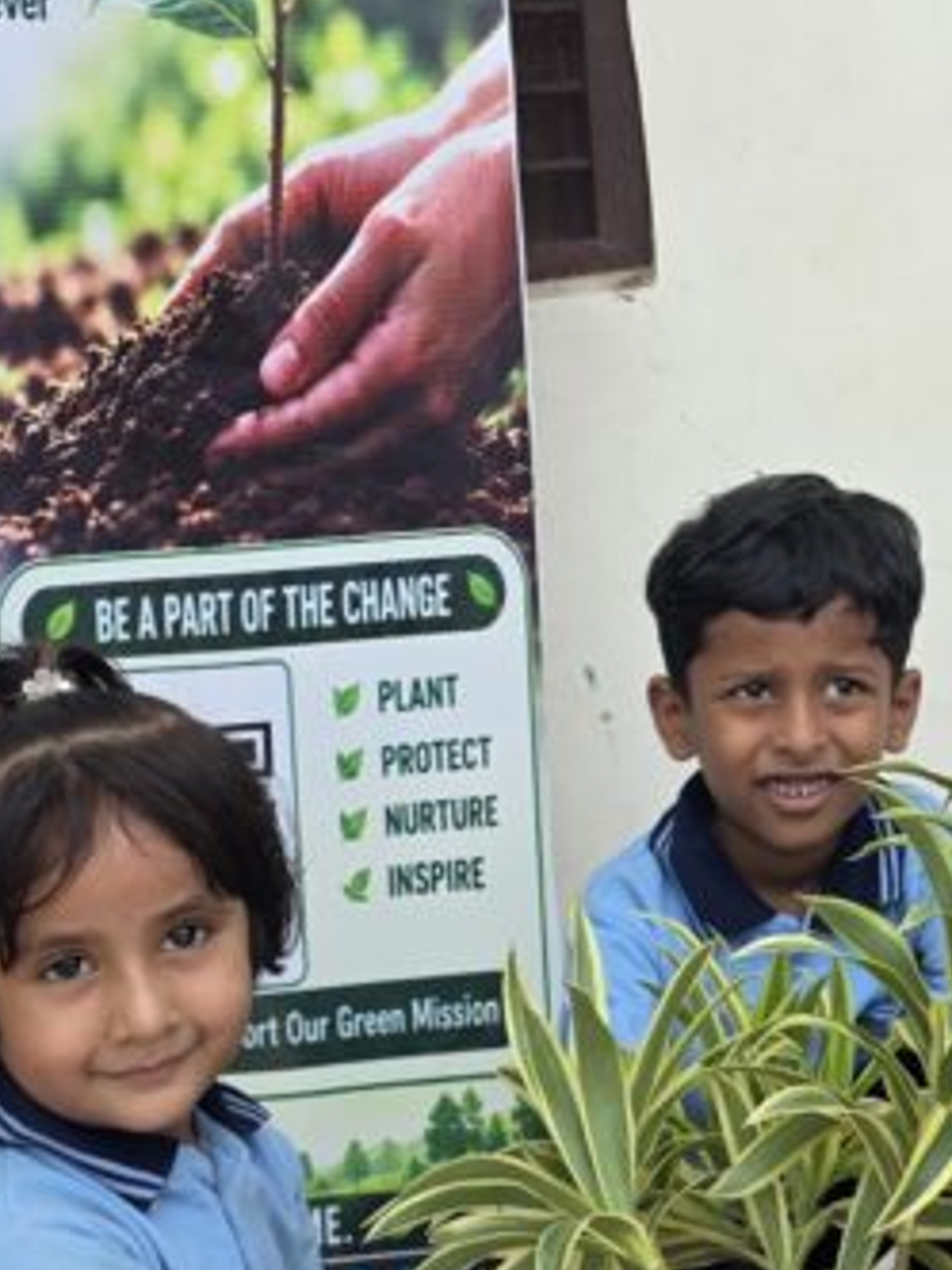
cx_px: 956
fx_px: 2603
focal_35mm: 71
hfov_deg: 20.1
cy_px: 184
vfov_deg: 26.7
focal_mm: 6.3
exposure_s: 1/1571
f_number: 1.7
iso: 80
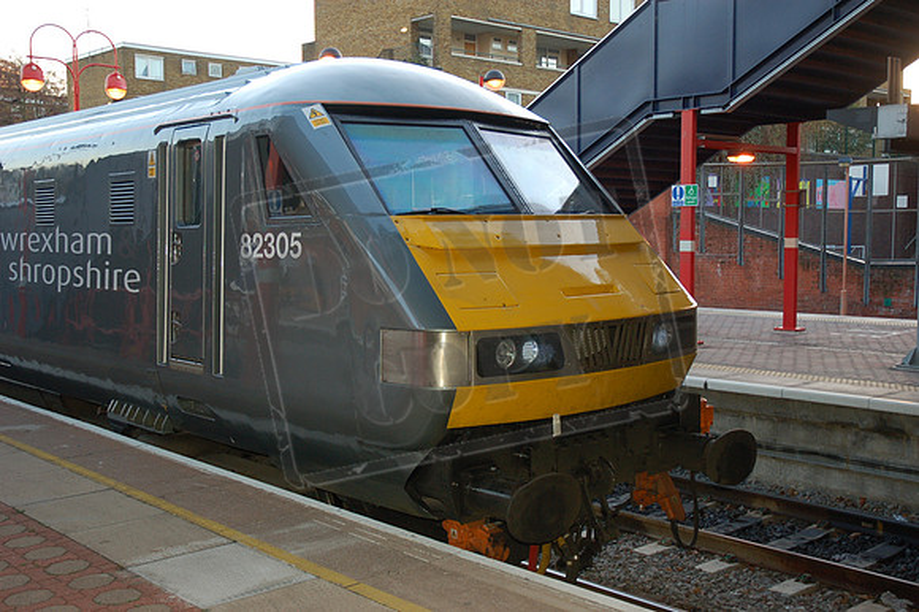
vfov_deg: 33.0
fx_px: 1033
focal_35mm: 40
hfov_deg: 48.0
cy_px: 306
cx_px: 460
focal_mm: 27
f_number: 3.8
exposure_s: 1/60
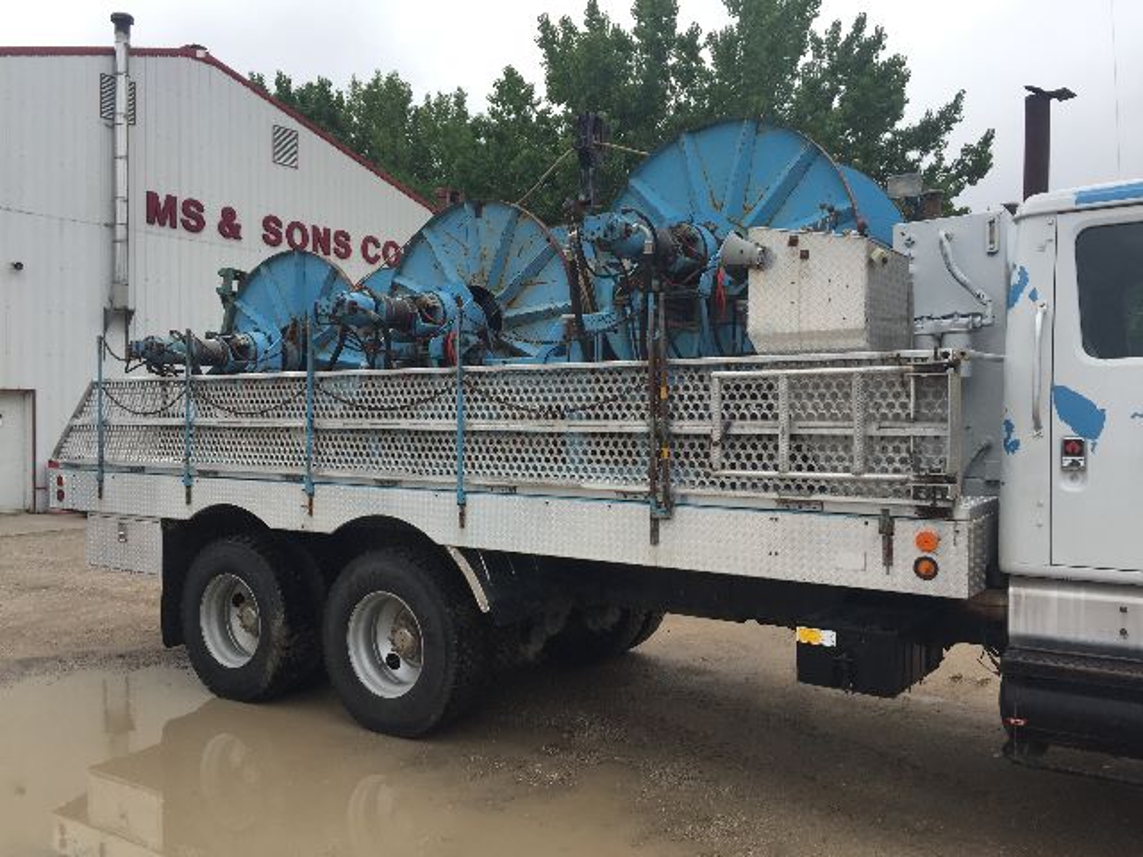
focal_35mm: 29
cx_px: 572
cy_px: 428
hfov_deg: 61.7
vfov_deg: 48.2
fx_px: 958
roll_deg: -1.2
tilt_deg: -2.4
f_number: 2.2
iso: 32
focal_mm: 4.15
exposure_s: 1/1464
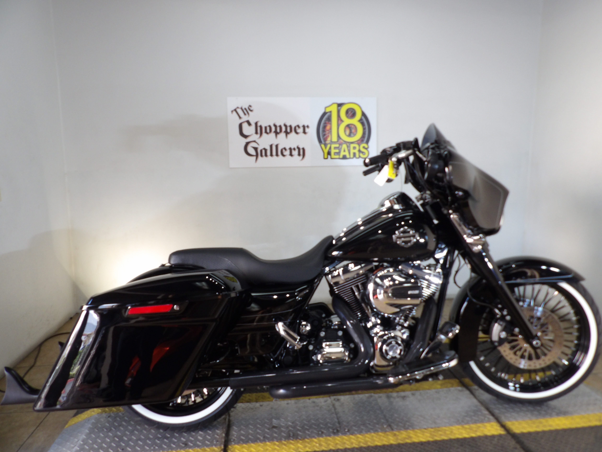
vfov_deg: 56.8
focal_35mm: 24
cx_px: 301
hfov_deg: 71.6
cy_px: 226
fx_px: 417
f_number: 3.2
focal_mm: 4.3
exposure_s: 1/33
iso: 150
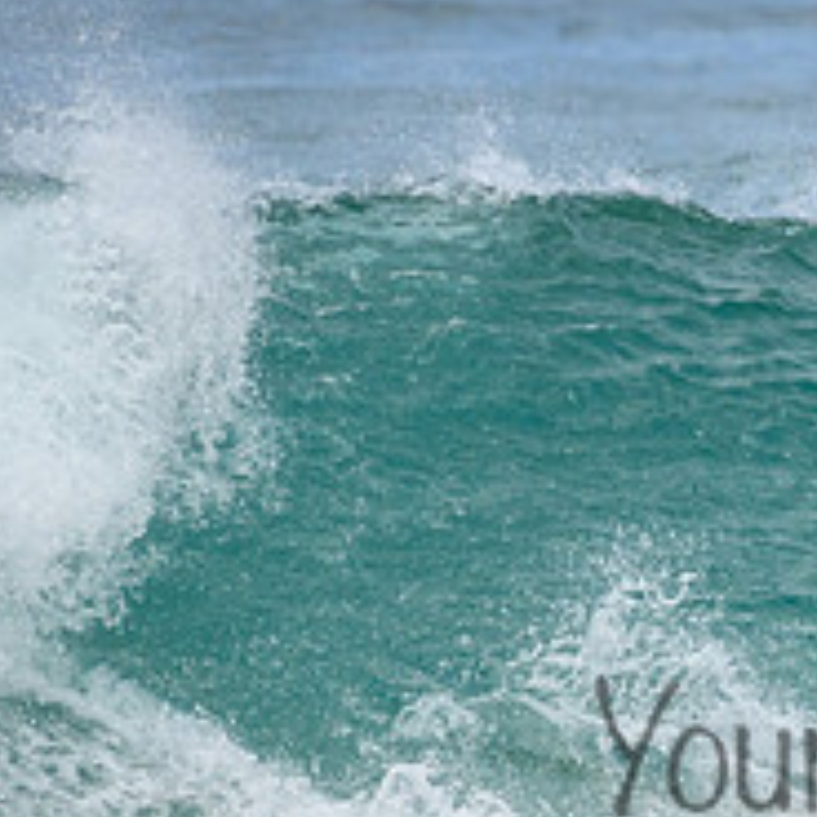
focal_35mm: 2145
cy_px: 708
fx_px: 57277
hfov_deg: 0.8
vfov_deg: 0.8
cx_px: 1052
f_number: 11
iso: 1400
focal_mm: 800
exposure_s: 1/3200
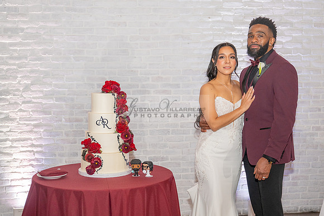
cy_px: 123
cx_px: 163
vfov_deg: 26.1
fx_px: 467
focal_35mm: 52
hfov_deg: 38.3
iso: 800
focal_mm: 42
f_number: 3.5
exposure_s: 1/200
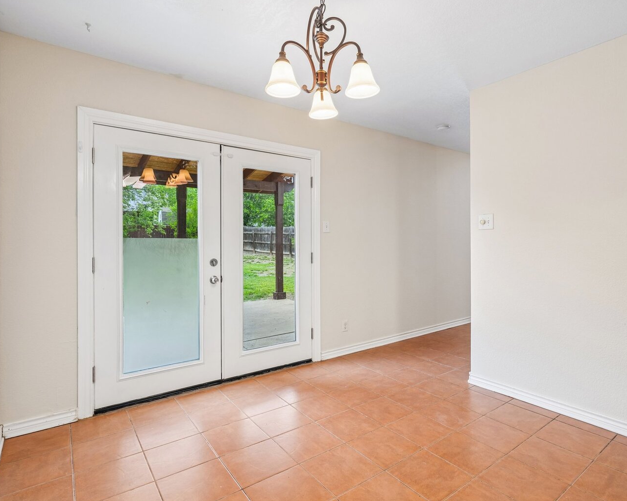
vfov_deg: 70.8
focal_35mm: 19
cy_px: 244
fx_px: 353
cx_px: 338
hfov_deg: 83.1
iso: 400
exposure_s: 1/20
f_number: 8
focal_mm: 16
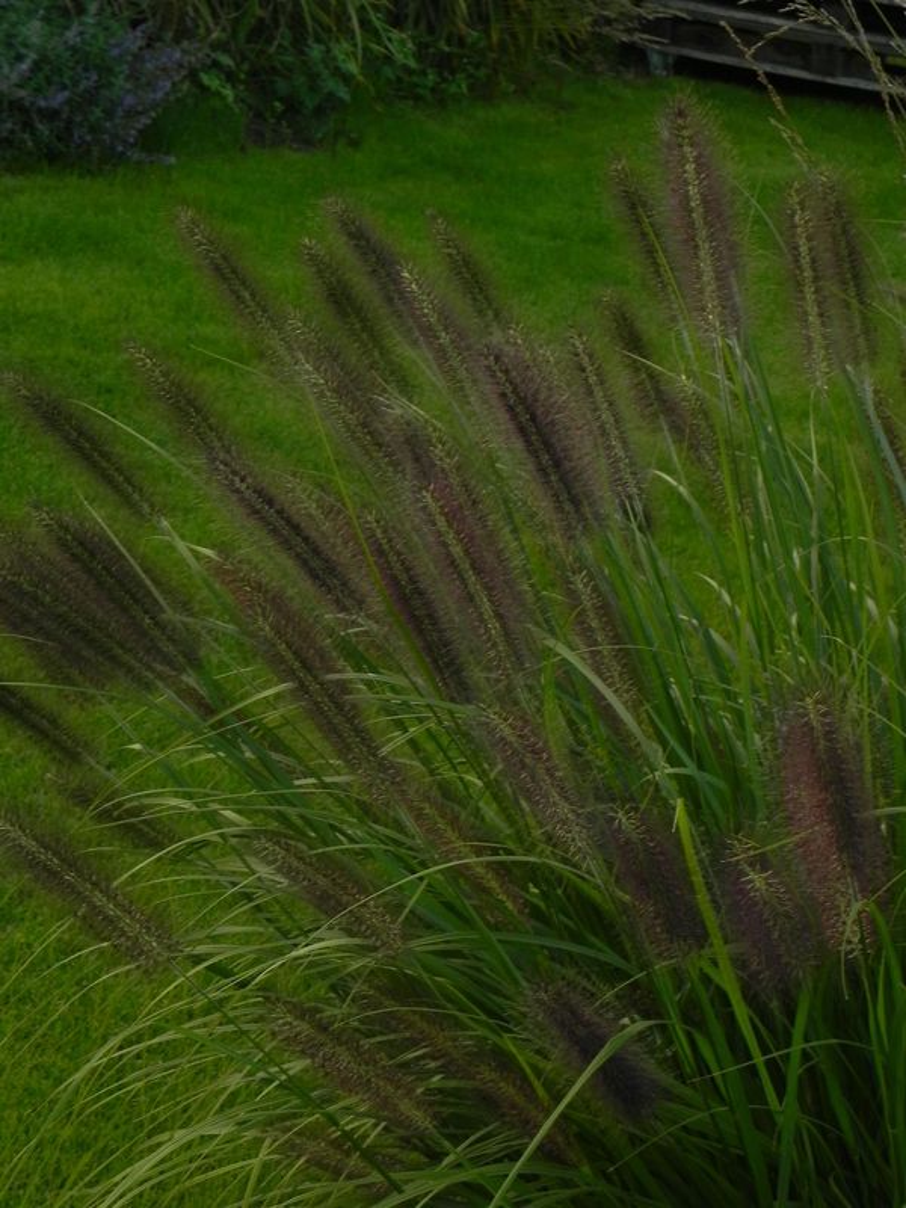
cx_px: 453
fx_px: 3664
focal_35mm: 105
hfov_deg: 14.1
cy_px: 604
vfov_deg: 18.7
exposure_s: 1/40
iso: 160
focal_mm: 18.8
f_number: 4.5
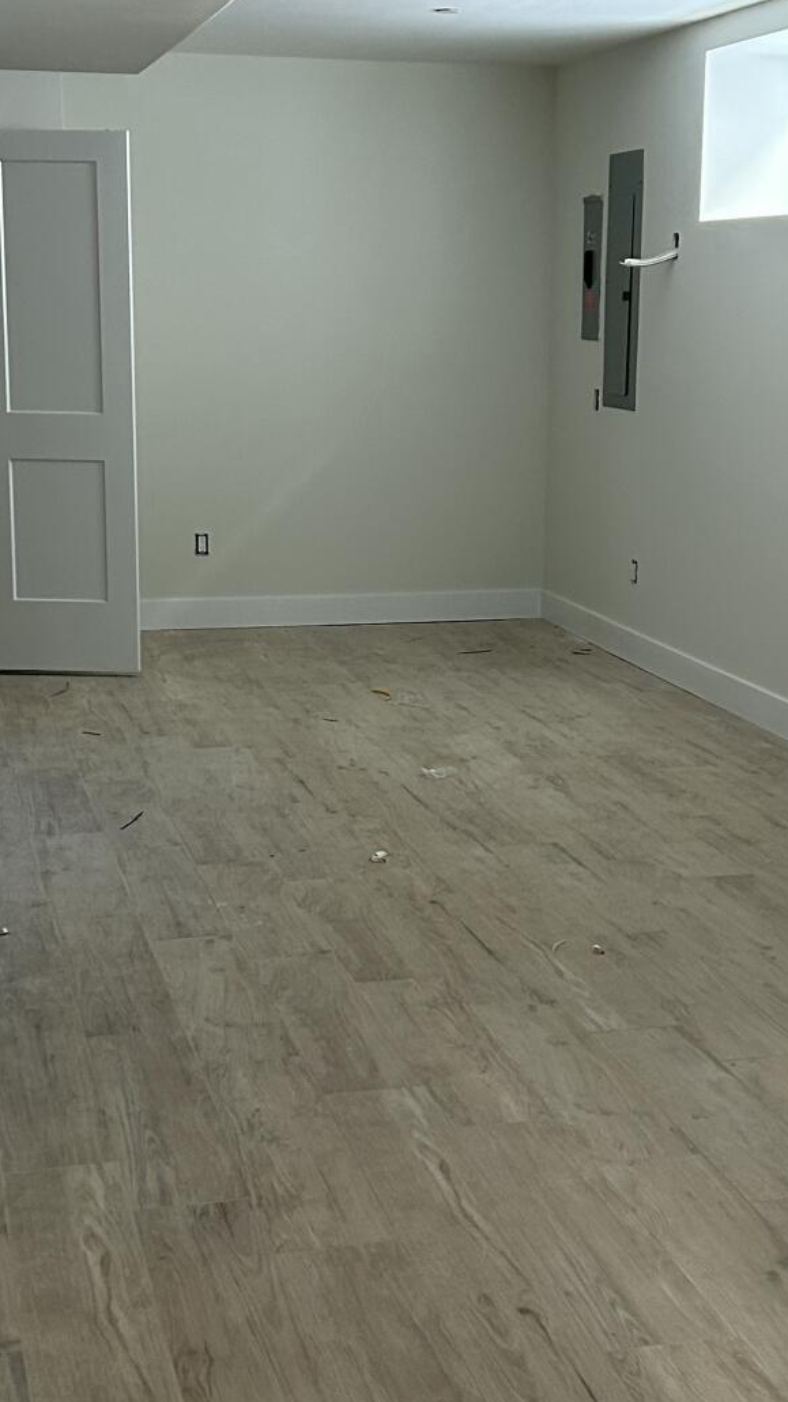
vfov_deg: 37.8
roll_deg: -1.6
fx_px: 2044
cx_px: 387
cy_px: 678
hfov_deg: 21.8
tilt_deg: -10.8
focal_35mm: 55
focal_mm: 5.7
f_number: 1.5
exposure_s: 1/60
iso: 200
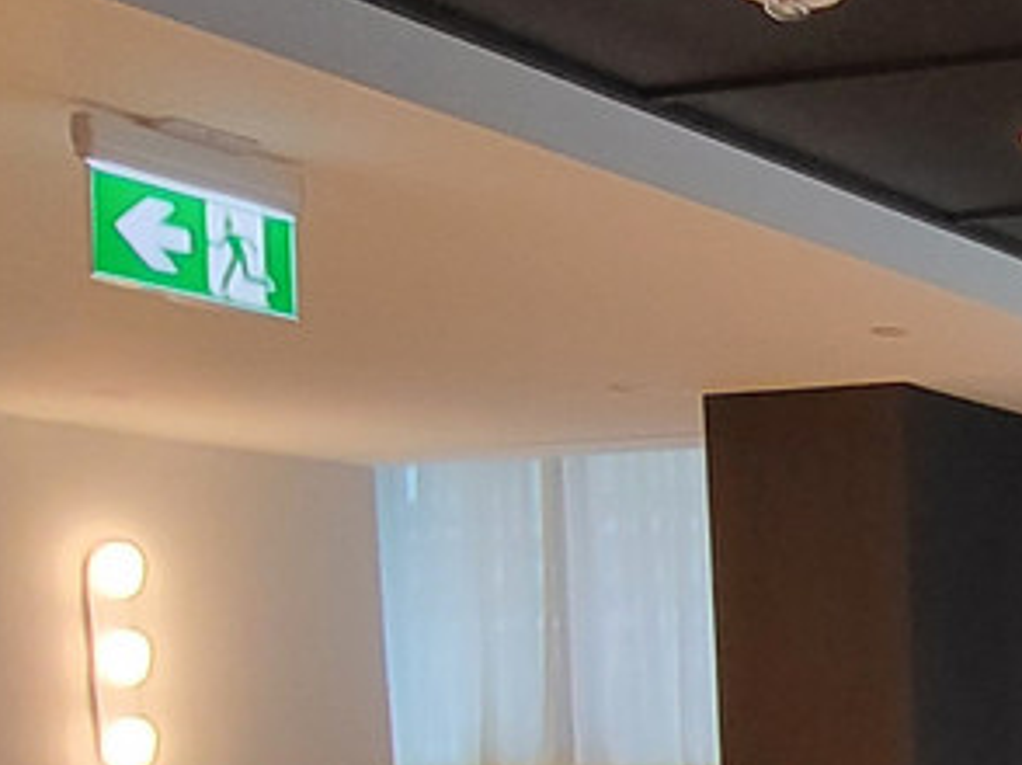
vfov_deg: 20.0
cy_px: 956
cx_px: 1564
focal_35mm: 68
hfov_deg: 22.8
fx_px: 2006
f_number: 2.2
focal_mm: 1.74
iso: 320
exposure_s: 1/60
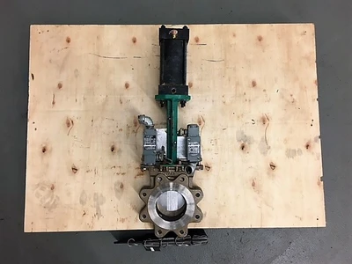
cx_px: 176
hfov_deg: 61.7
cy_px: 132
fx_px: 295
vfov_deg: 48.2
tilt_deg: -84.9
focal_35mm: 29
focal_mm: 4.15
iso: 80
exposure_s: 1/30
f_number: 2.2
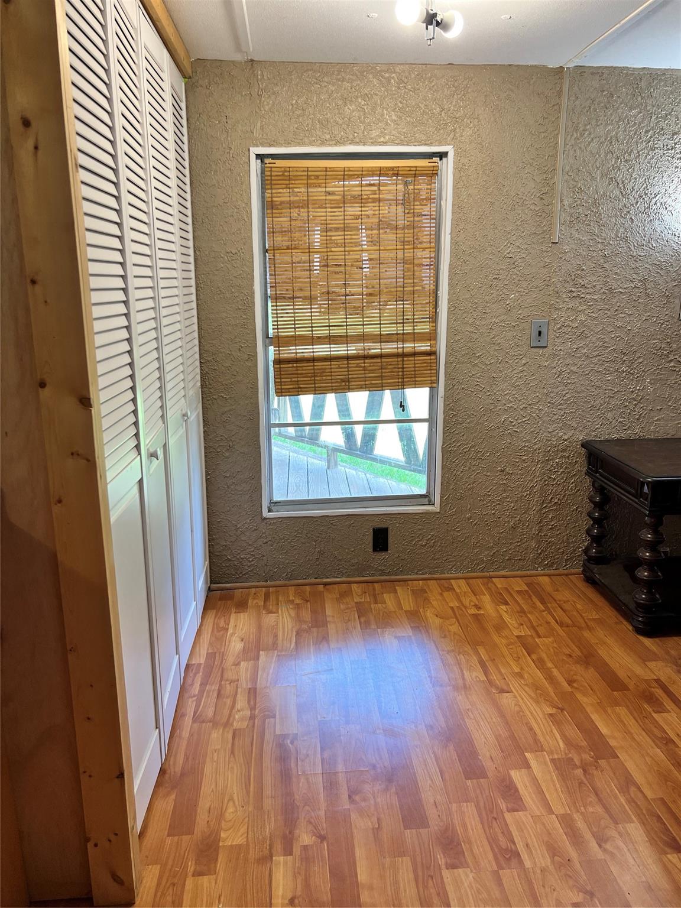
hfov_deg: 53.1
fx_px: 682
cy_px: 454
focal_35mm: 26
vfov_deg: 67.3
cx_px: 340
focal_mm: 5.7
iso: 80
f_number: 1.5
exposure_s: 1/120
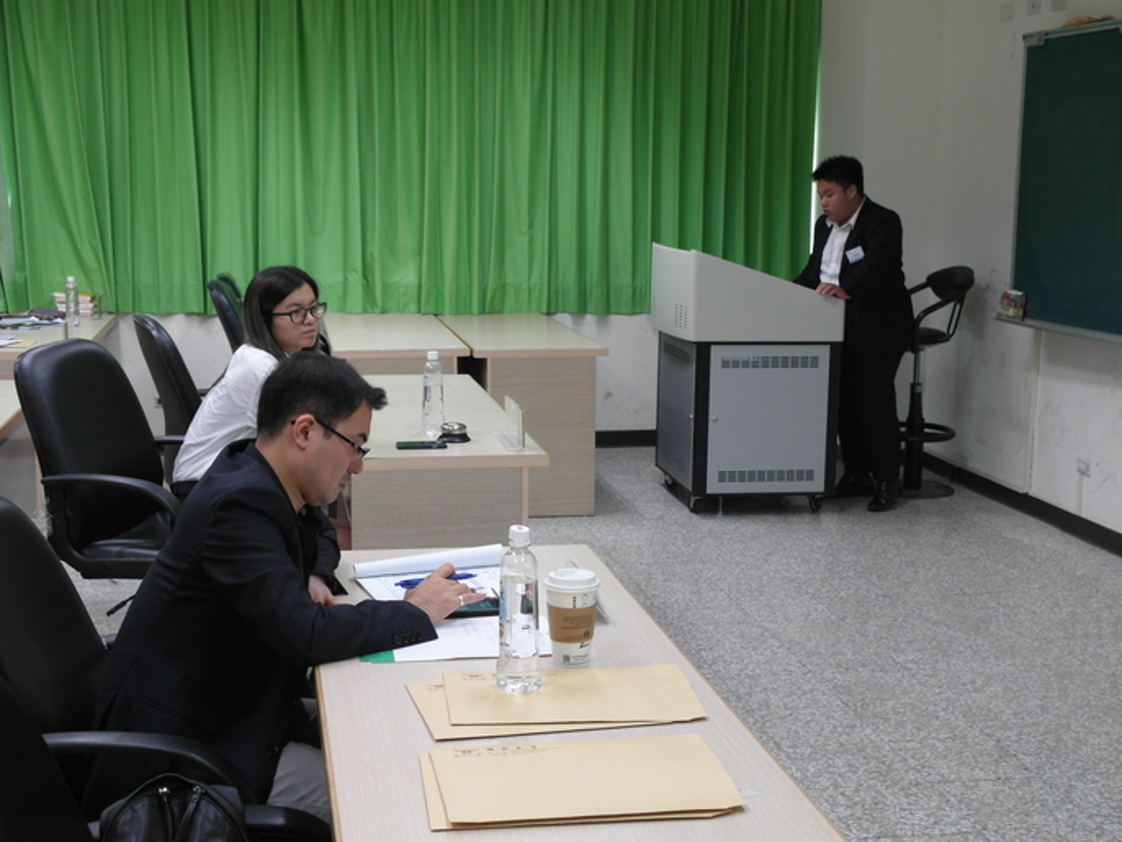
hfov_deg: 38.2
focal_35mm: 50
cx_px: 564
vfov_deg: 29.1
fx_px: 1621
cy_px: 421
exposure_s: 1/45
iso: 200
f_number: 3
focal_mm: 10.6
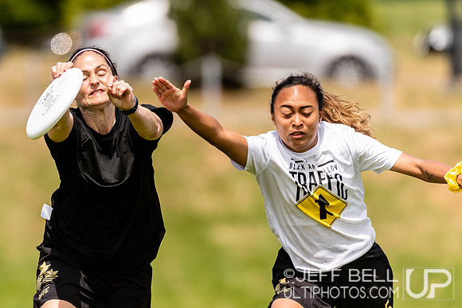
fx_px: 9796
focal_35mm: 763
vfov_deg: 1.8
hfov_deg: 2.7
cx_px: 168
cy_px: 154
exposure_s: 1/2500
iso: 320
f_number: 4
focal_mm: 400
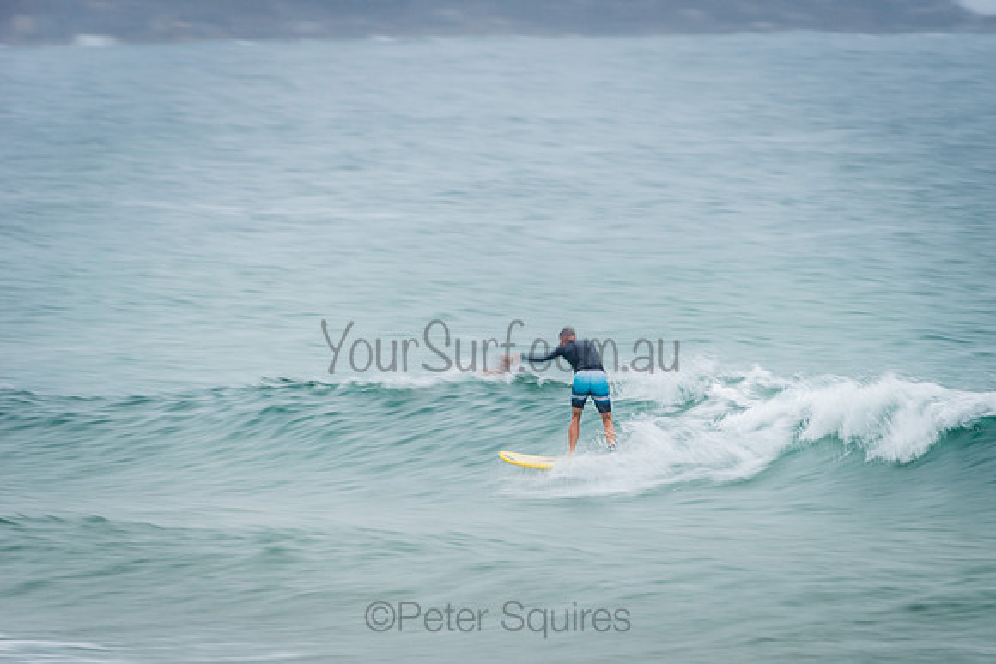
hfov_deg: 3.4
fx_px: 16940
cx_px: 610
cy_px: 406
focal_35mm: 612
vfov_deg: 2.2
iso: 64
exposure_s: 1/25
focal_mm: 500
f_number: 7.1
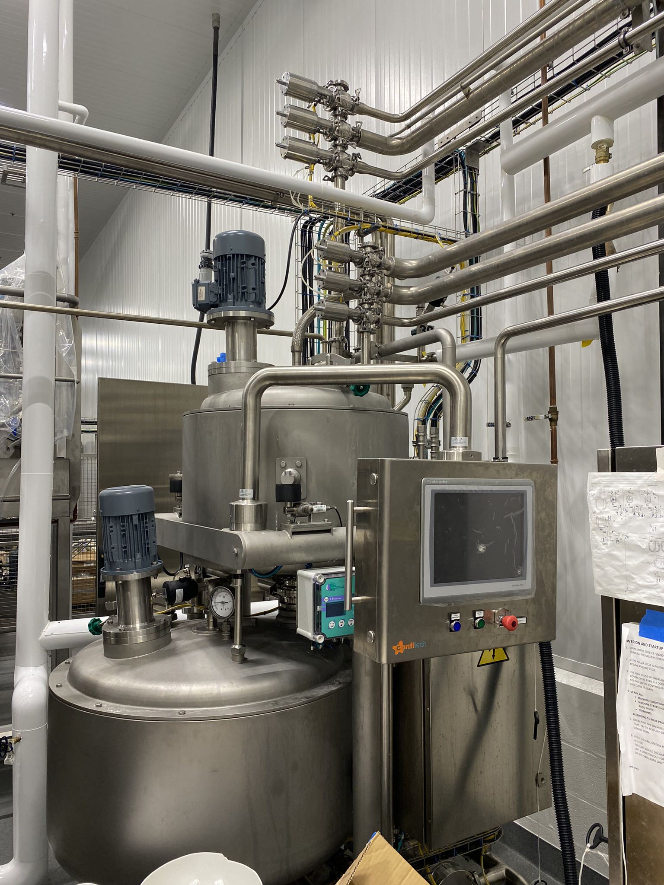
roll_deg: -0.7
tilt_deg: +2.1
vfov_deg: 67.3
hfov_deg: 53.1
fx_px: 665
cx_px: 332
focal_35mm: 26
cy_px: 442
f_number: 1.8
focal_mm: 4.25
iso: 125
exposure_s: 1/106
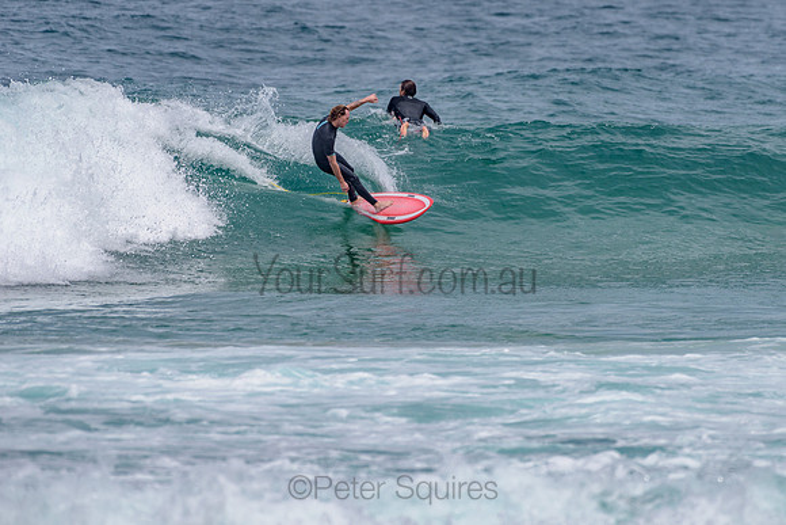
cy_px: 223
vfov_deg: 2.2
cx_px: 474
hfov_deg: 3.4
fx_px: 13381
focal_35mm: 613
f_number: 5.6
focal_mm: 500
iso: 90
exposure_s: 1/2000
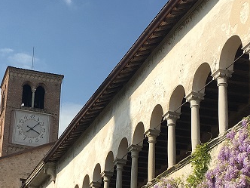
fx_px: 636
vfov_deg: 16.7
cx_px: 61
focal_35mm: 88
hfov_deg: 22.0
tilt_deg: +22.8
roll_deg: -3.2
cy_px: 126
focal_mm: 4.15
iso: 25
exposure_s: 1/1672
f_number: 2.2
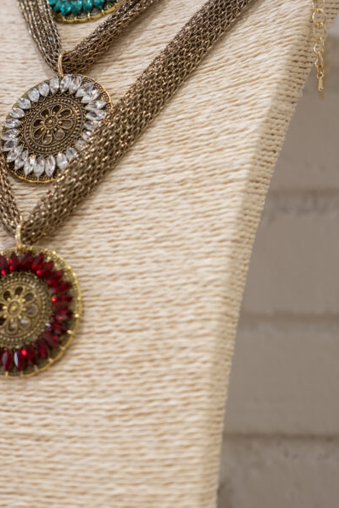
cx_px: 57
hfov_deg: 15.1
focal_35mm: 90
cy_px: 115
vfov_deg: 22.4
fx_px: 1270
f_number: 2.8
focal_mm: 34.2
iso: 400
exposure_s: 1/60
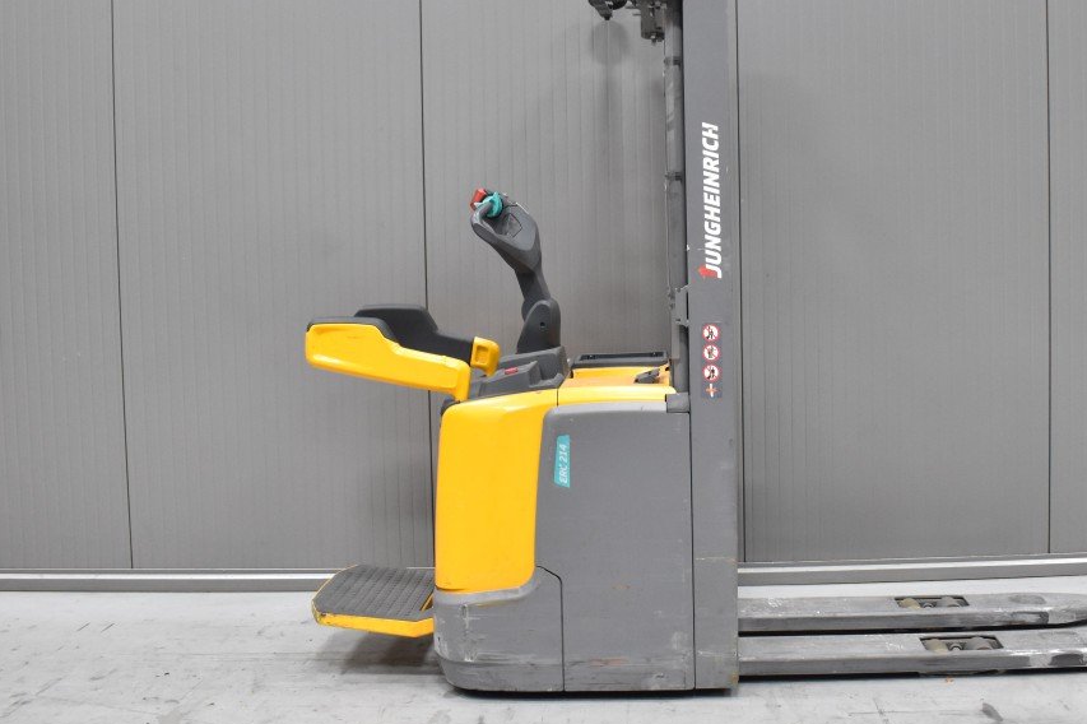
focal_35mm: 38
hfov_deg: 50.3
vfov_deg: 34.9
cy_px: 283
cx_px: 672
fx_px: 1147
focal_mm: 18
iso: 1600
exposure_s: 1/30
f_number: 5
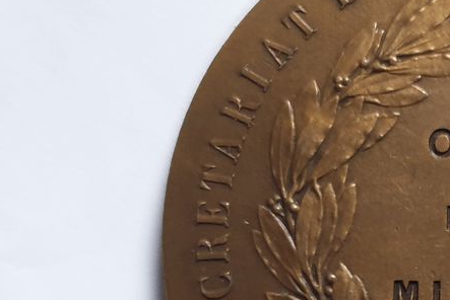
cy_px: 240
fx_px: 763
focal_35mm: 61
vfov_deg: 22.0
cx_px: 488
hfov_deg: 29.8
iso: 250
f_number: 1.5
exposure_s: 1/24
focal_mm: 4.3
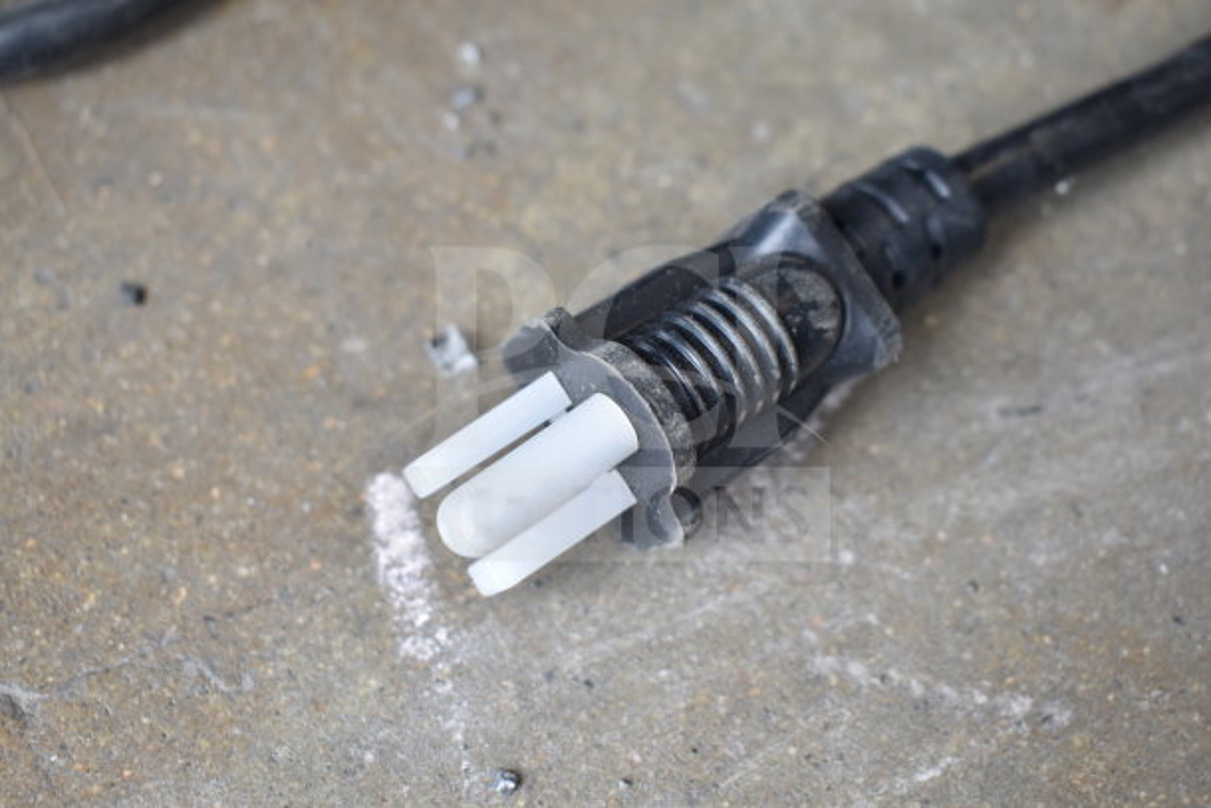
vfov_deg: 29.0
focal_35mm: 46
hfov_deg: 42.3
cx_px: 606
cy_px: 404
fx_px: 1564
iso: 450
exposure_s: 1/50
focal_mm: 31
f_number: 4.2
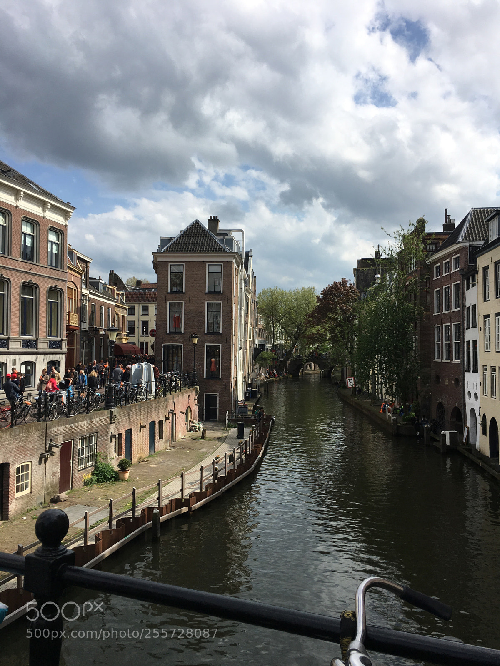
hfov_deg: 48.2
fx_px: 559
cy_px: 333
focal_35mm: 29
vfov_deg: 61.7
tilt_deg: +2.1
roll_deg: -0.6
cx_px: 250
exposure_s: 1/2137
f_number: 2.2
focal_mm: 4.15
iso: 25
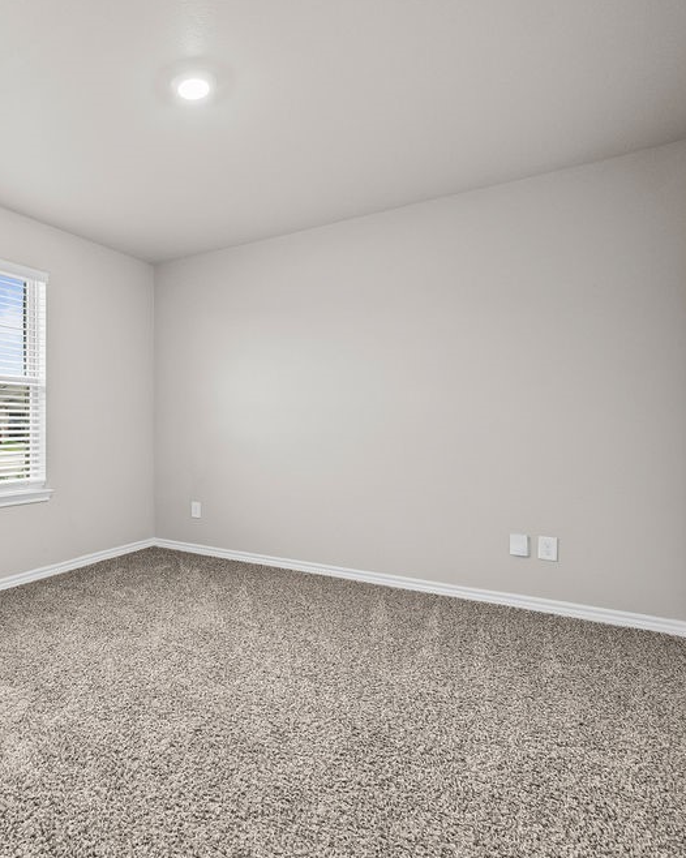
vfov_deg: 83.3
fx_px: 482
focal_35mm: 19
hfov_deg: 65.6
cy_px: 430
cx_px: 155
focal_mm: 9
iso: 4000
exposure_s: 1/30
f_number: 3.5
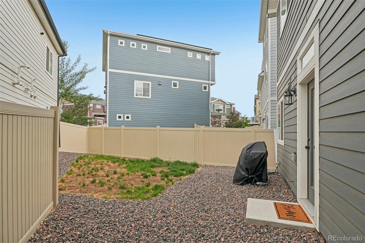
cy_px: 122
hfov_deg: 95.0
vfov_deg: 72.0
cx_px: 182
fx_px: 167
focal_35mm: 16
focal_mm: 11
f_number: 8
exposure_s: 1/45
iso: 100
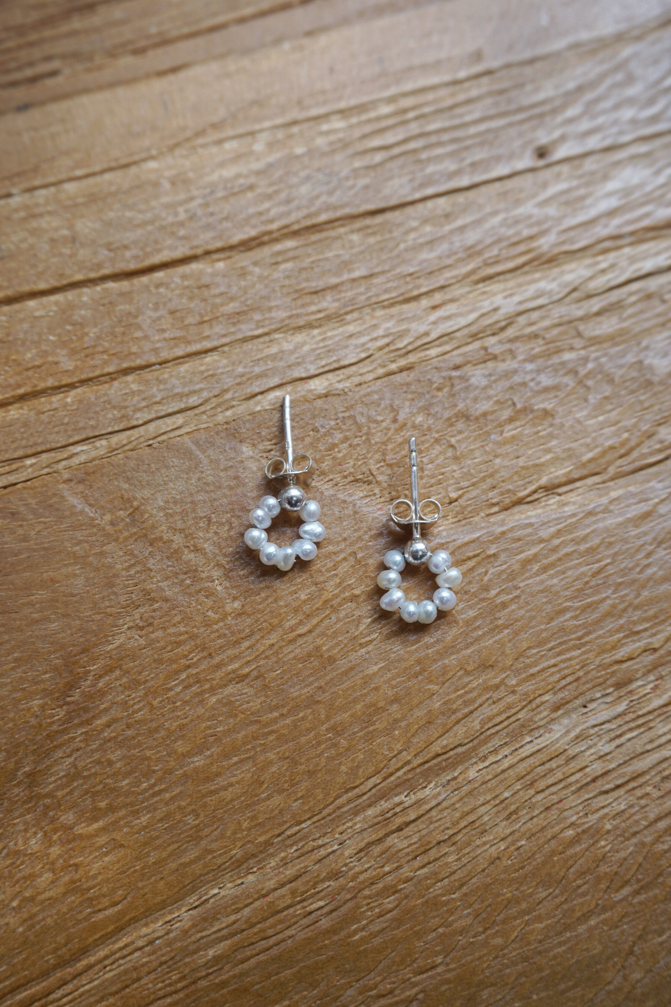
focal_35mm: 40
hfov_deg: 33.0
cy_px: 504
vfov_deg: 47.9
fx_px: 1132
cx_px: 336
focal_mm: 27
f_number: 5.6
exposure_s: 1/80
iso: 100
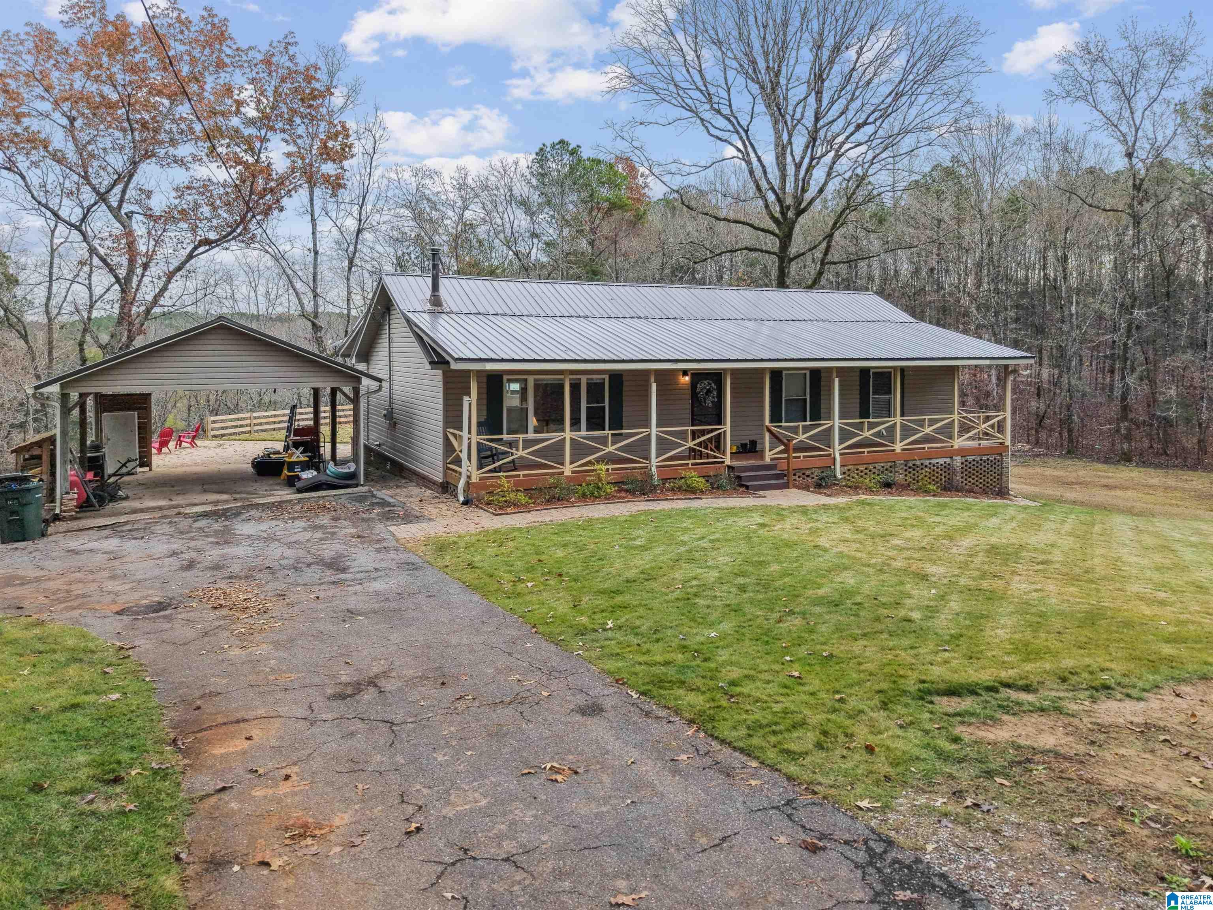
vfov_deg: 56.8
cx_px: 606
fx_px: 841
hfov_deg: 71.6
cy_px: 455
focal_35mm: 24
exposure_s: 1/1250
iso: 220
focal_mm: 8.7
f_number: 1.8
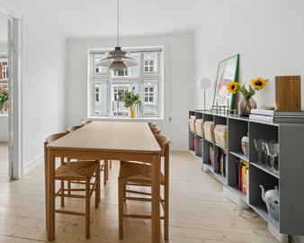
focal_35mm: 20
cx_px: 94
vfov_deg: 67.7
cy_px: 104
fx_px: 180
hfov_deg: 77.0
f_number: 5.6
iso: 200
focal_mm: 15
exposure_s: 1/60
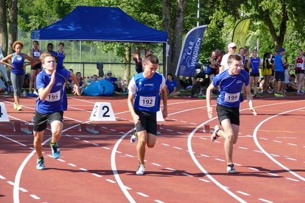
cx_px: 152
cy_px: 102
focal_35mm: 135
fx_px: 1144
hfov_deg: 15.2
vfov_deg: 10.2
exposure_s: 1/400
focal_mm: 49.07
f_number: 3.9
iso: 125
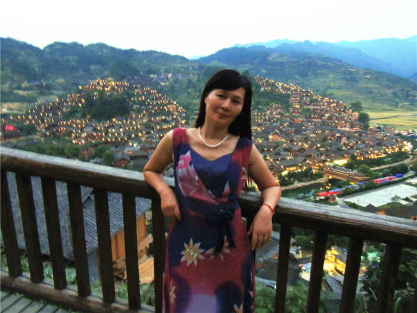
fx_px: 289
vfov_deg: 56.8
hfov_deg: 71.6
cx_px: 208
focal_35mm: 24
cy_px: 156
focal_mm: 4.3
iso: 800
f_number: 8.3
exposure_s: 1
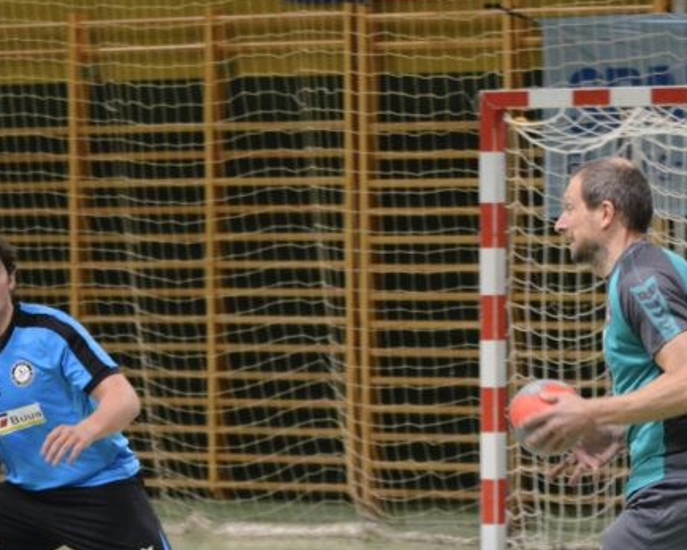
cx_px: 589
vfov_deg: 7.8
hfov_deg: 9.7
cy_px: 406
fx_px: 4045
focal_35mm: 199
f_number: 4.2
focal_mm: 60
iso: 1600
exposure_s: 1/200
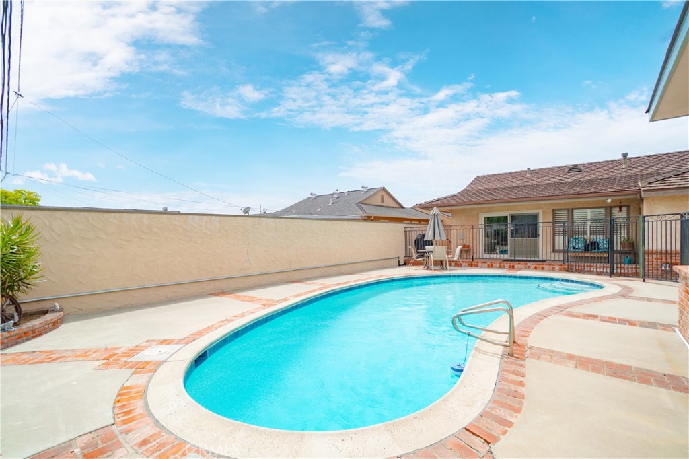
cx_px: 344
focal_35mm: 15
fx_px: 287
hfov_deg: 100.4
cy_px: 230
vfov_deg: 77.3
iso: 100
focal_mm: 10
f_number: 7.1
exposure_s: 1/320
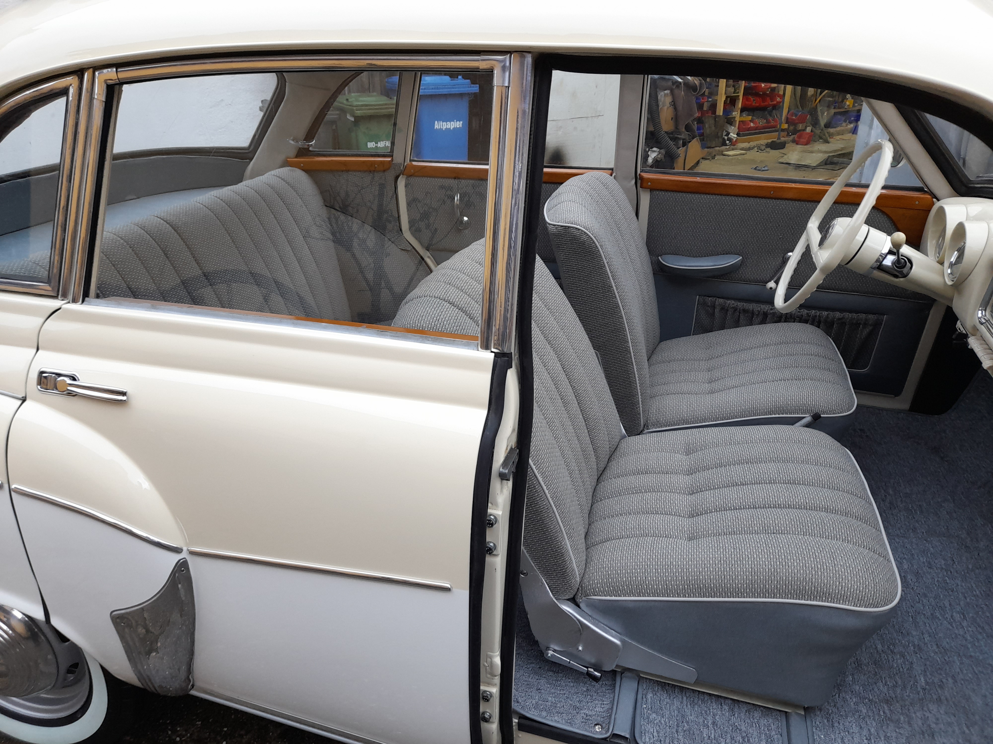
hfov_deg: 69.4
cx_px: 496
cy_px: 372
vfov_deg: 54.9
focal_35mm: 25
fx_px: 717
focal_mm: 4.6
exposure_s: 1/60
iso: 125
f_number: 2
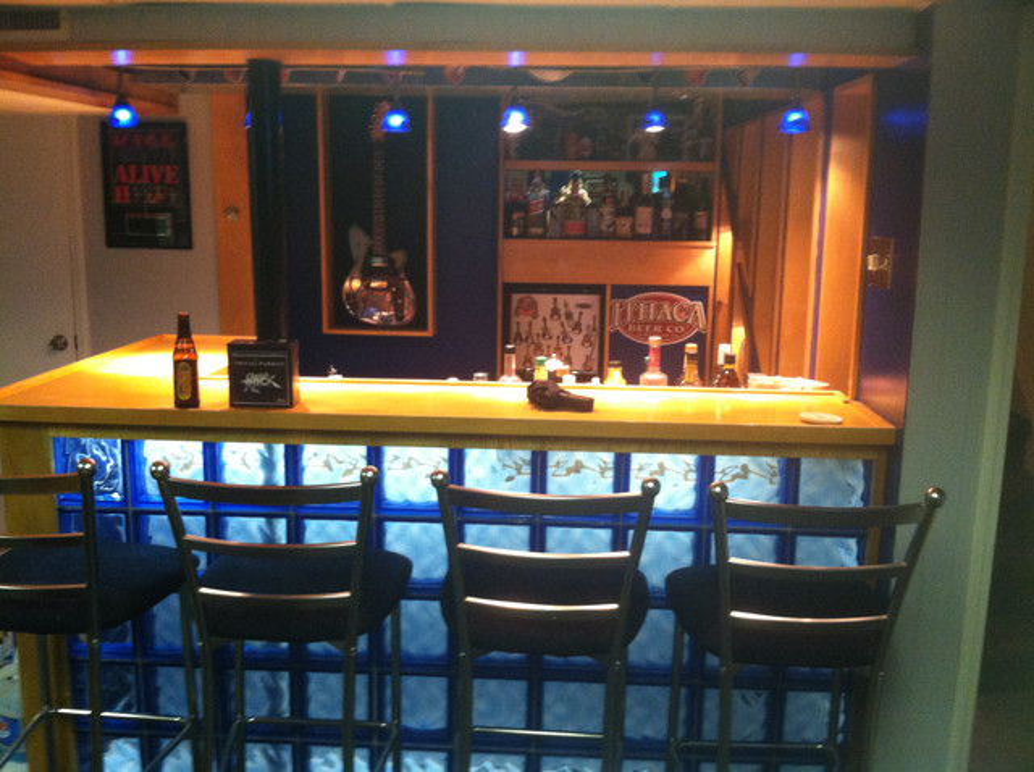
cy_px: 386
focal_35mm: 35
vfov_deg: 40.6
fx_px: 1044
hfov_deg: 52.7
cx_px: 517
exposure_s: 1/15
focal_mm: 3.85
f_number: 2.8
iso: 320
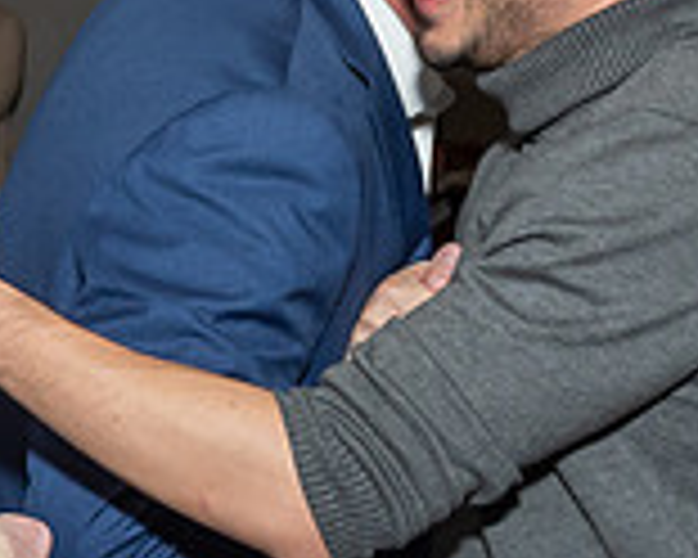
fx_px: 2851
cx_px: -284
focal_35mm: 138
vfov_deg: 11.2
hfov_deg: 13.3
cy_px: 159
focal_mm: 18
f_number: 7.1
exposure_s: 1/250
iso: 400
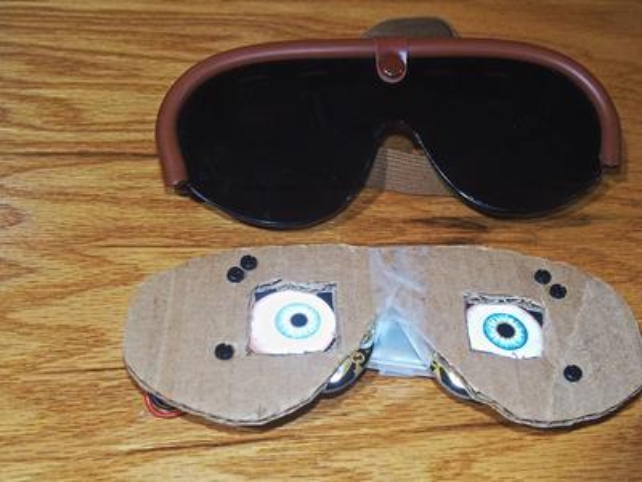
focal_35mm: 42
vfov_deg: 34.3
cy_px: 241
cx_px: 321
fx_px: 779
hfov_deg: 44.8
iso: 400
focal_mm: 9
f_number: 2.8
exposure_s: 1/40
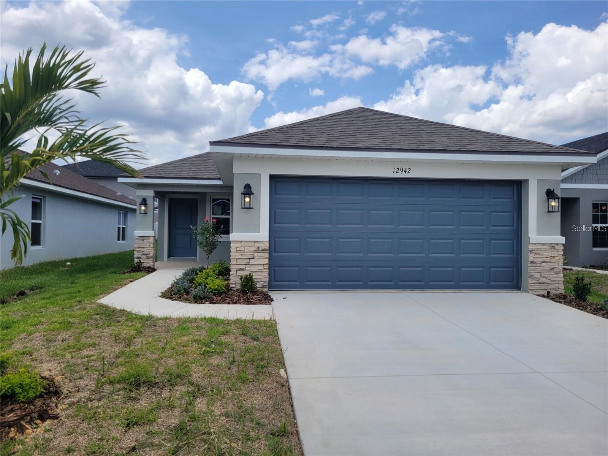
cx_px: 304
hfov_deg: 67.3
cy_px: 228
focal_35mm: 26
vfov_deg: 53.1
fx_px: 457
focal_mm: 5.4
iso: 40
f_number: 1.8
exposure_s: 1/2767
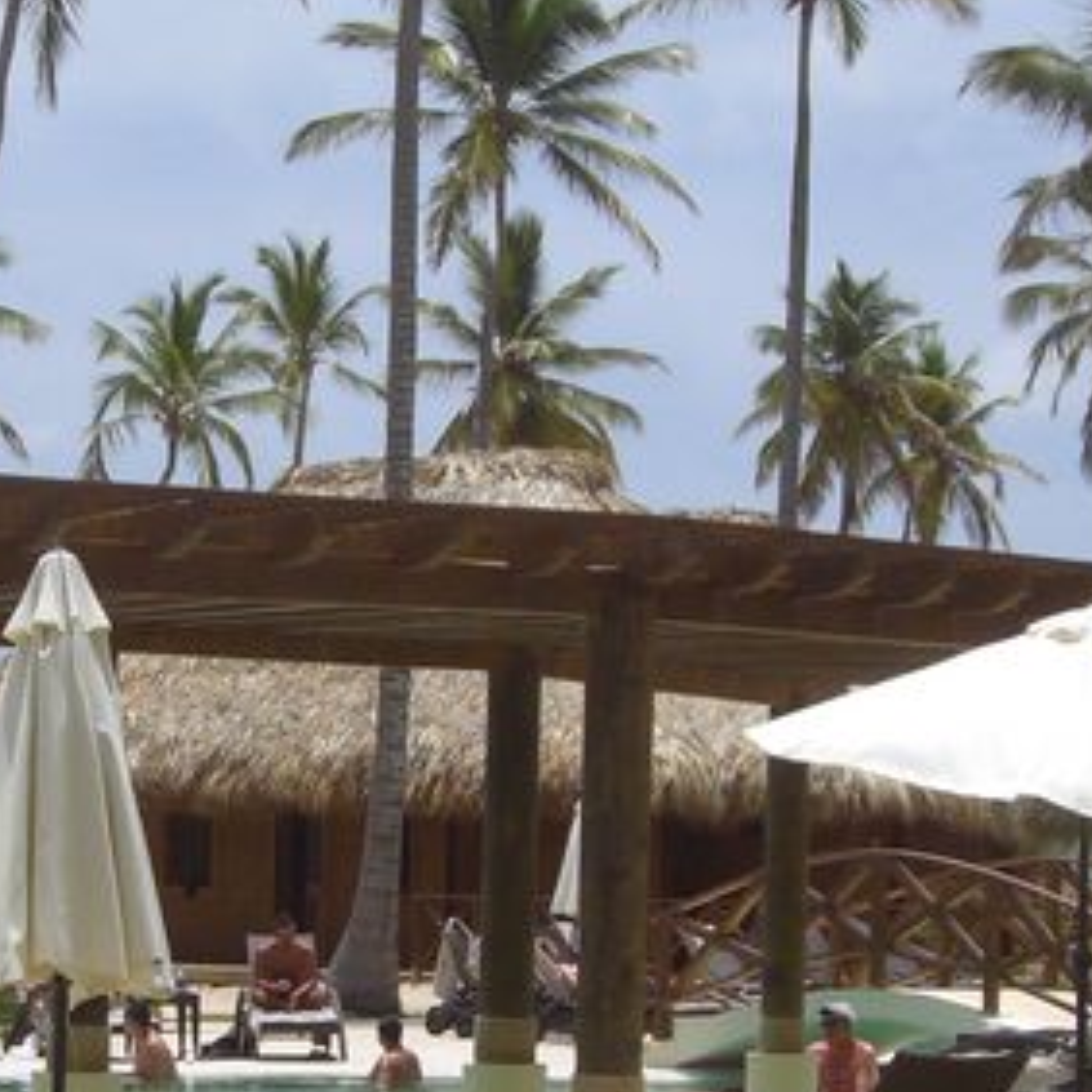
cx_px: 399
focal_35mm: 122
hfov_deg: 14.3
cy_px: 732
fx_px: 4354
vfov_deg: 14.3
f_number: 8
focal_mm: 6.2
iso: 64
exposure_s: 1/250
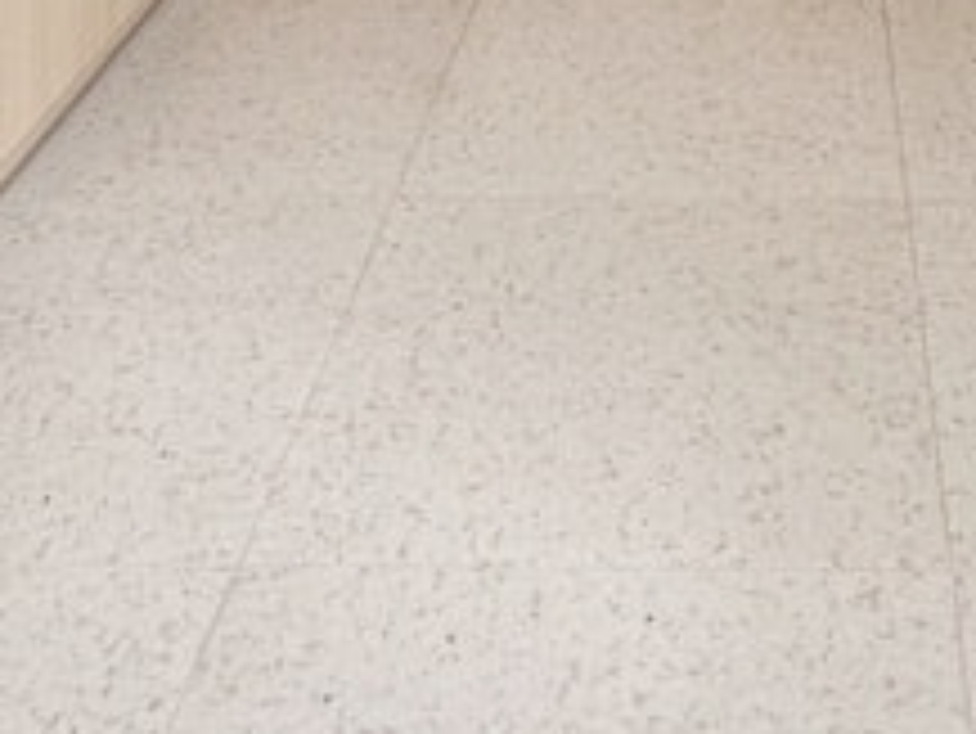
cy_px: -766
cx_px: 792
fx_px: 1862
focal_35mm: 66
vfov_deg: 16.5
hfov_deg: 28.7
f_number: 2.2
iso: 40
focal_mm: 2.22
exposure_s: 1/165
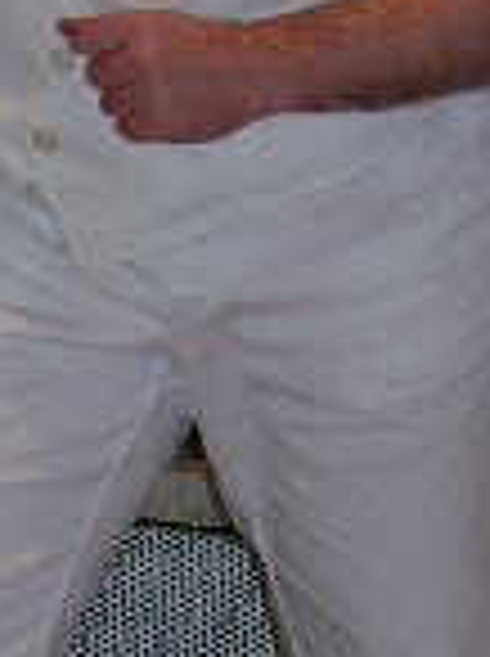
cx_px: 45
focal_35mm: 472
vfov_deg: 4.2
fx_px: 8935
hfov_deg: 3.1
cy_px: 302
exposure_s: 1/60.1
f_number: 4.4
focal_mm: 21.8
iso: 200
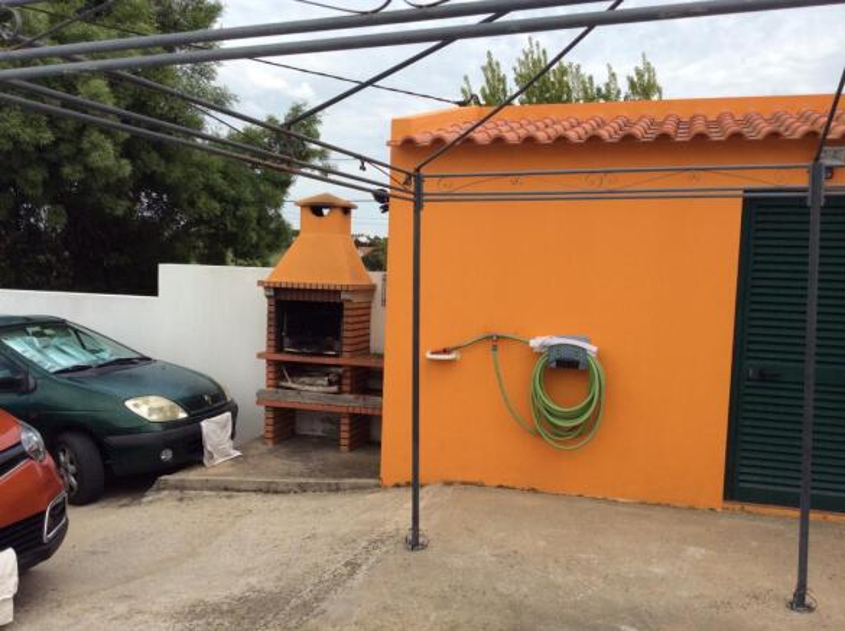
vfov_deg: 42.8
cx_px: 422
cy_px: 316
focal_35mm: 33
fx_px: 804
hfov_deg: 55.4
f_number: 2.4
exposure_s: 1/1684
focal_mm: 3.3
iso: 32
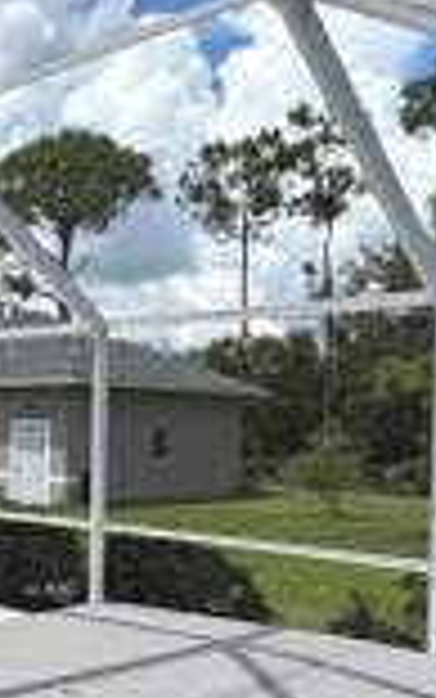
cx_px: -220
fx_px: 874
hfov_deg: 22.8
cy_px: 428
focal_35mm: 46
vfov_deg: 43.2
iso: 25
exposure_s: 1/770
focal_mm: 2.22
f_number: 2.2
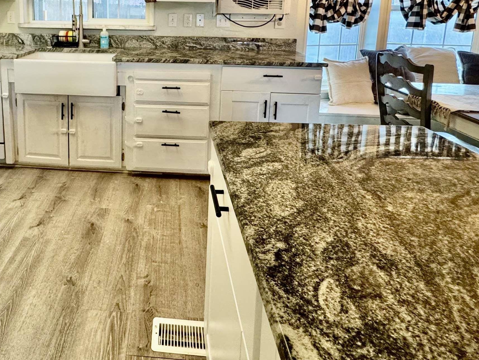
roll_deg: -1.0
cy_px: 57
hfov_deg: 66.6
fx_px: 346
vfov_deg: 50.5
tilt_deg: -9.0
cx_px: 143
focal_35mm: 25
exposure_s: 1/60
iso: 500
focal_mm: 2.22
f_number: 2.2
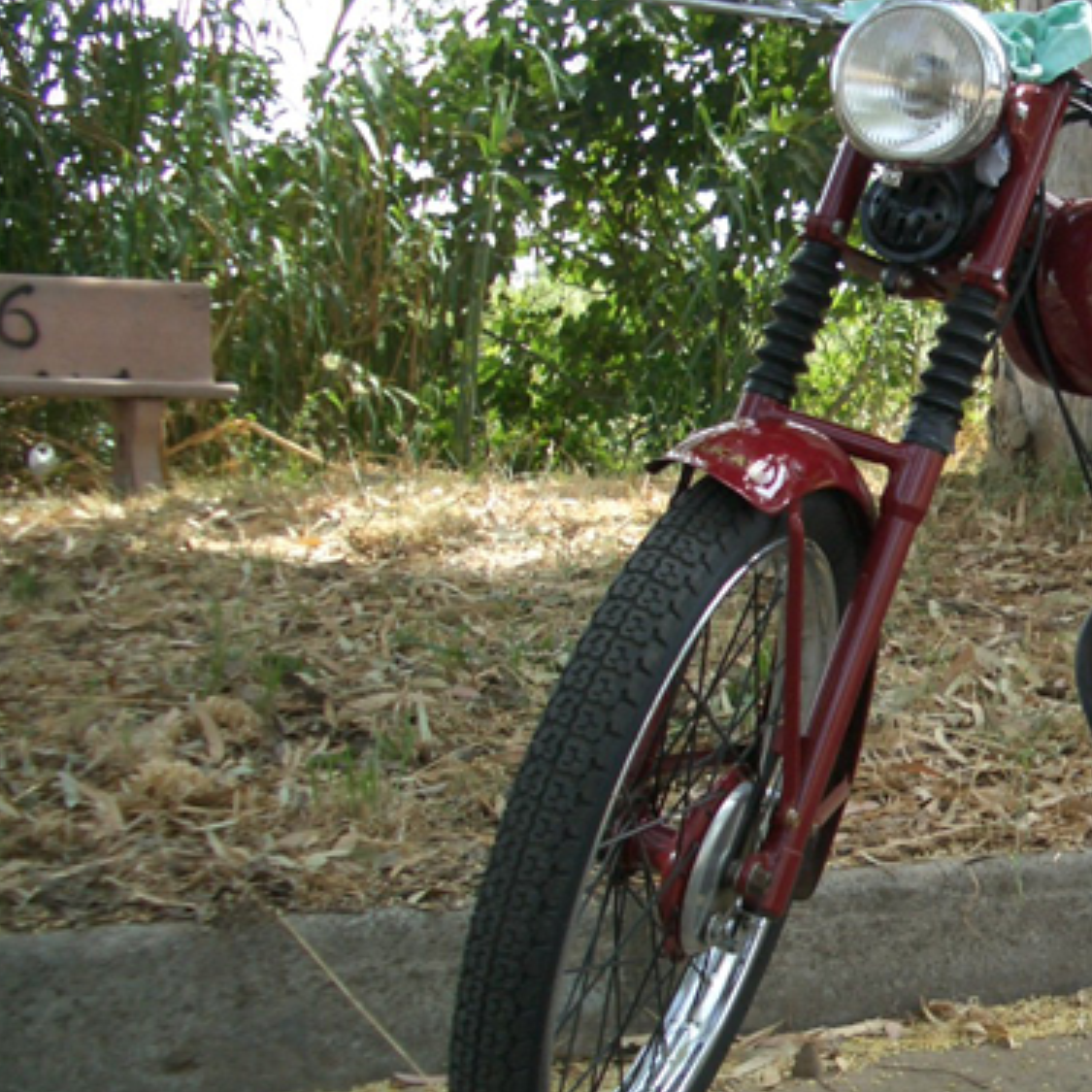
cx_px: 1142
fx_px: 2356
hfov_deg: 24.7
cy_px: 649
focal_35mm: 66
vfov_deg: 26.1
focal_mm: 5.8
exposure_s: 1/250
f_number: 2.6
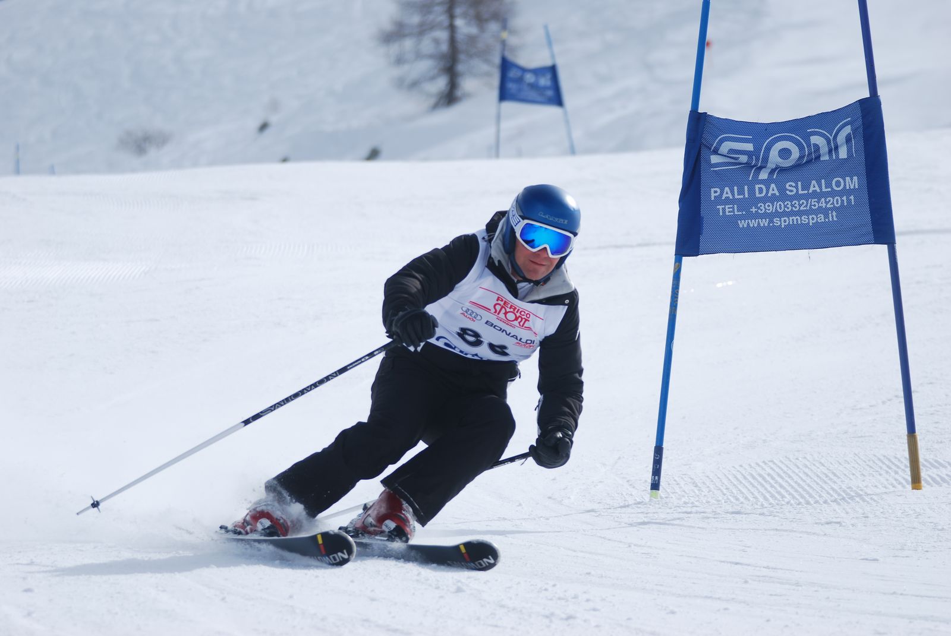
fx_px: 6546
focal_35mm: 248
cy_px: 318
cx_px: 476
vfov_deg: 5.6
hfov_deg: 8.3
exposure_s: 1/1000
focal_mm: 165
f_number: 5.3
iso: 100
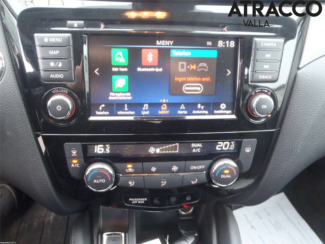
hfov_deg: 63.4
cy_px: 122
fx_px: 263
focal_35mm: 28
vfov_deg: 49.7
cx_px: 162
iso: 200
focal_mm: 5
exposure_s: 1/8
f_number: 3.5
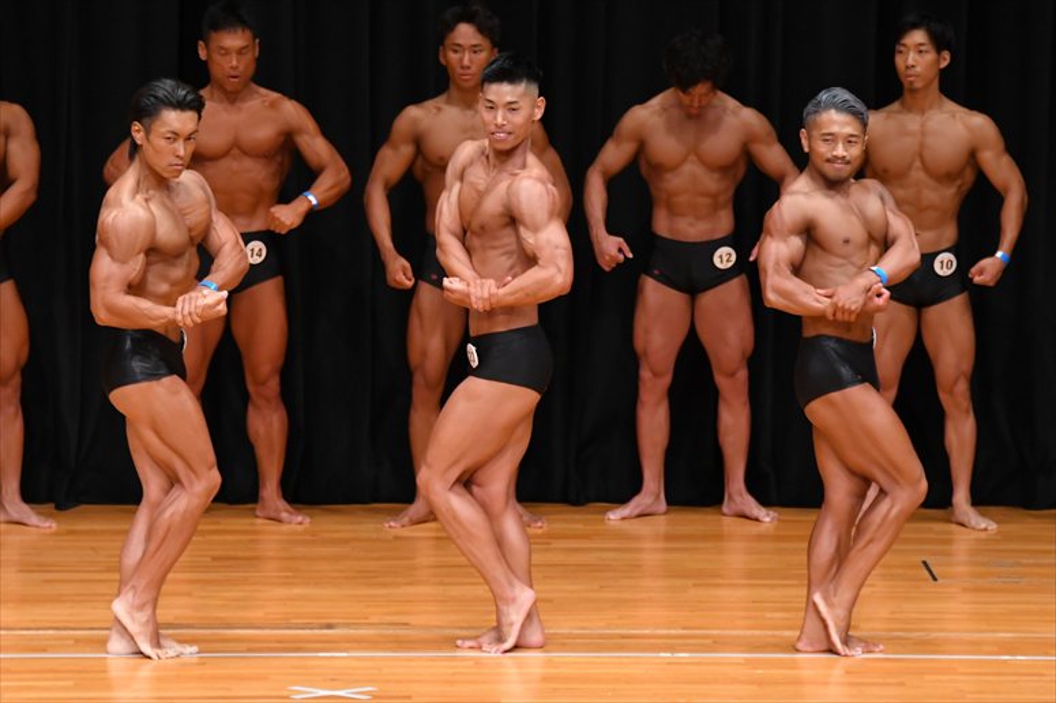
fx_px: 7916
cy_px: 352
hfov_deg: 7.6
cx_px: 528
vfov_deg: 5.1
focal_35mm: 270
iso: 4000
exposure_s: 1/400
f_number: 5.6
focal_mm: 180
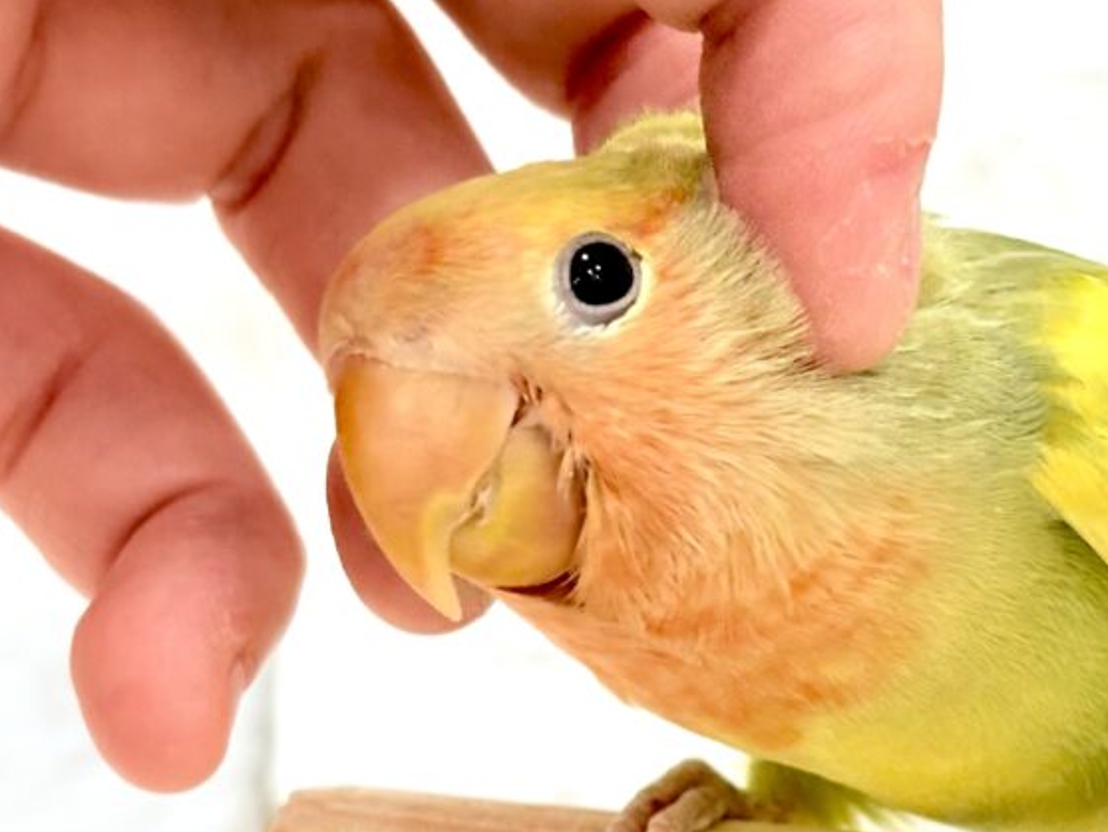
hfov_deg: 17.3
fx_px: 3586
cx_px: 1016
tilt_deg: -11.2
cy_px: 715
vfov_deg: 13.1
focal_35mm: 112
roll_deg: -1.7
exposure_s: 1/100
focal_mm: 5.96
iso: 80
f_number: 1.6
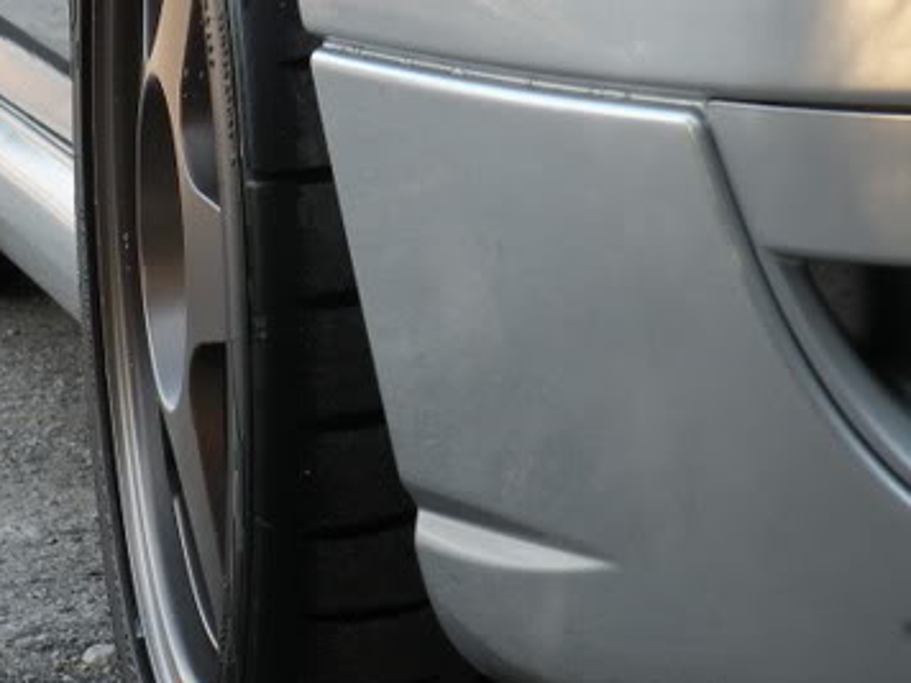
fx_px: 5974
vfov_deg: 6.5
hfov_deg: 8.7
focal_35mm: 227
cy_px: 276
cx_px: 256
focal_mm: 17.9
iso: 64
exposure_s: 1/90.3
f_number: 4
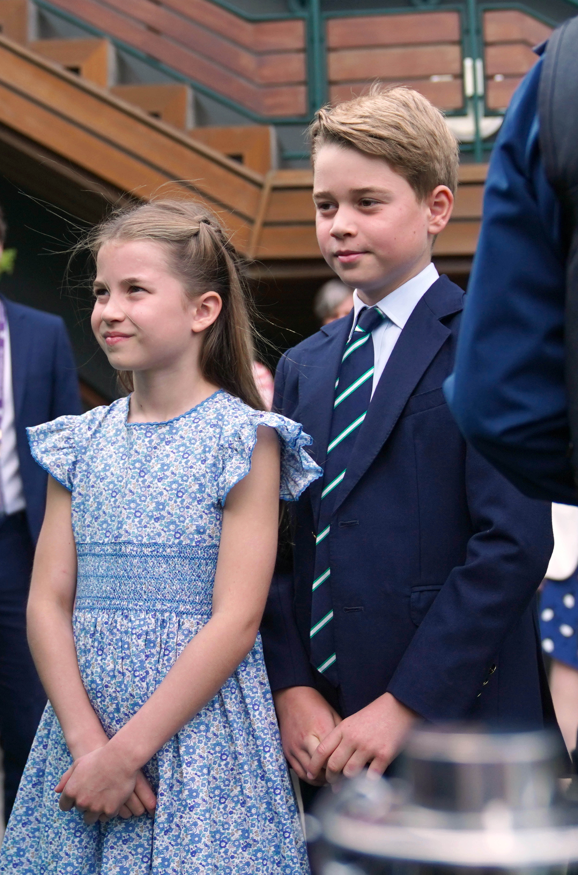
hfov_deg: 37.6
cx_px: 289
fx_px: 849
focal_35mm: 35
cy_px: 438
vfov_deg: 54.6
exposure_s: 1/2000
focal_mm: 35
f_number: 2.8
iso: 400
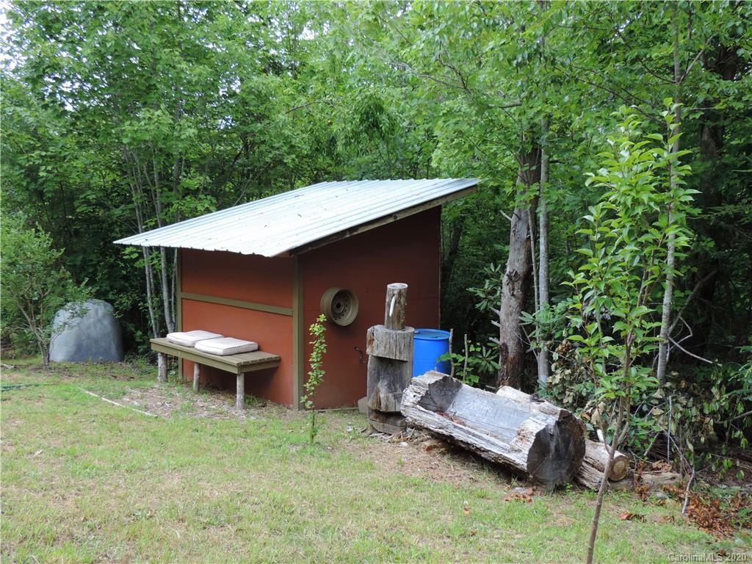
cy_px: 282
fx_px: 760
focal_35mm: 35
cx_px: 376
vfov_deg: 40.7
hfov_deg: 52.6
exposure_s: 1/125
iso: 80
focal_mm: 6.2
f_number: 3.3
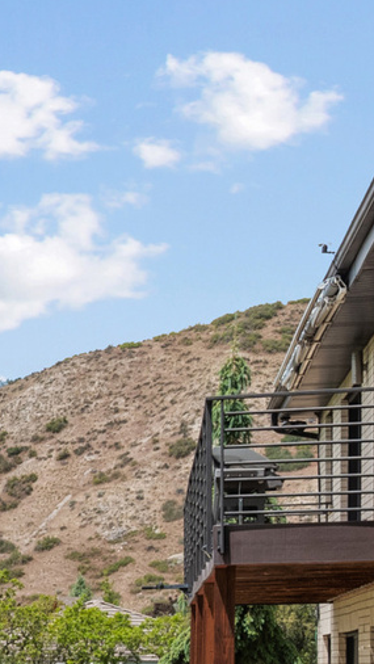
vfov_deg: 19.1
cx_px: -926
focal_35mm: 108
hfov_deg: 8.4
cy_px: 688
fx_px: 1904
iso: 800
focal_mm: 25.5
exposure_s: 1/200
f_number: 8
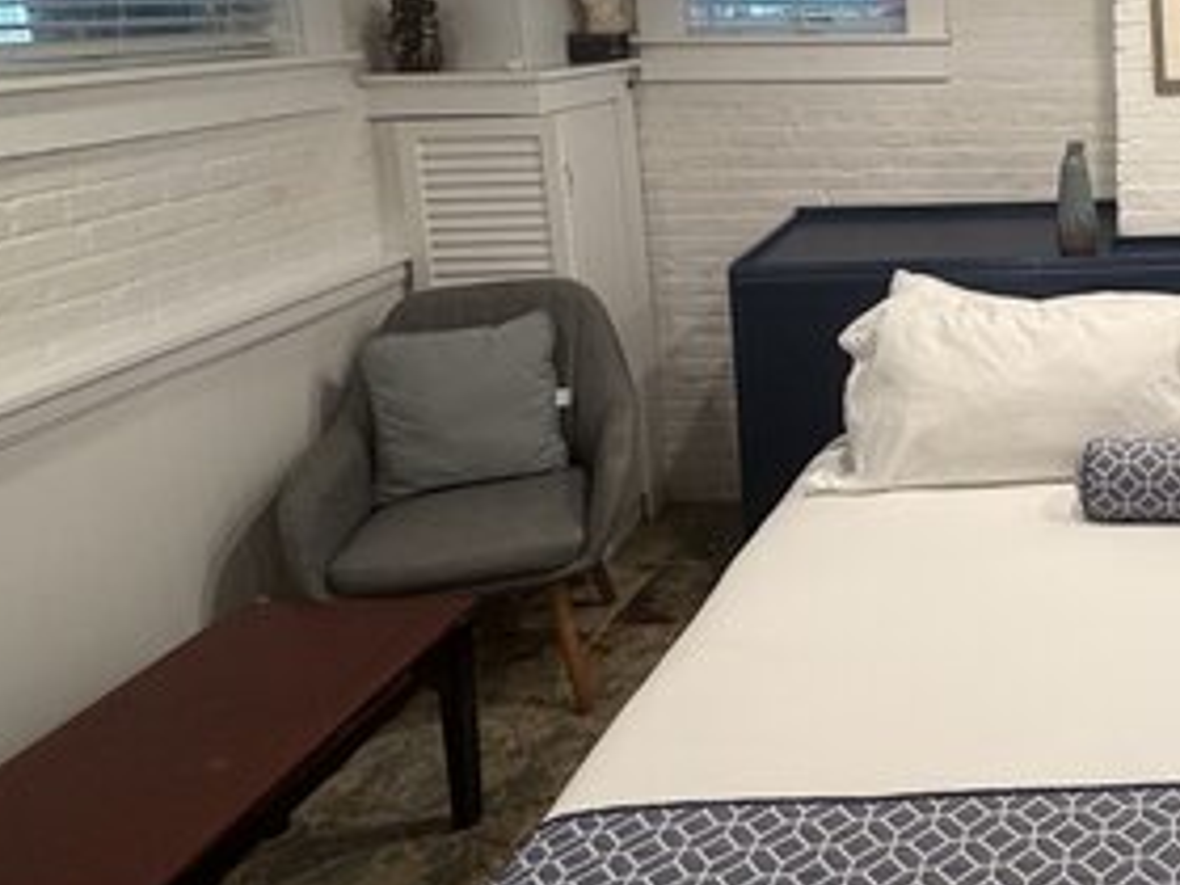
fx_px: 1091
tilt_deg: -7.2
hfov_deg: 46.3
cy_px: 122
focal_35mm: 32
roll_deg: +1.3
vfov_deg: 41.4
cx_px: 1214
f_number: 2.2
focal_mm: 2.22
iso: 250
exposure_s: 1/60
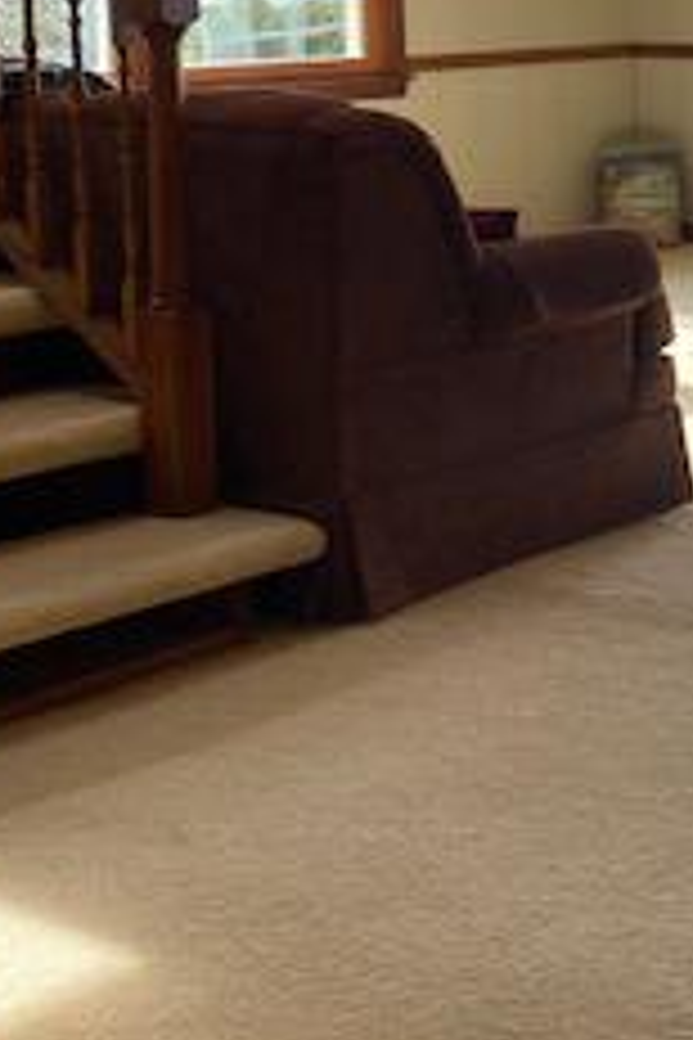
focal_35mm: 75
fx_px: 2165
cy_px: 140
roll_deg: +0.5
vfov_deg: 26.3
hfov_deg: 16.9
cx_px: 945
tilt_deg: -5.6
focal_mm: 4.25
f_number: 1.8
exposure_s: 1/122
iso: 32
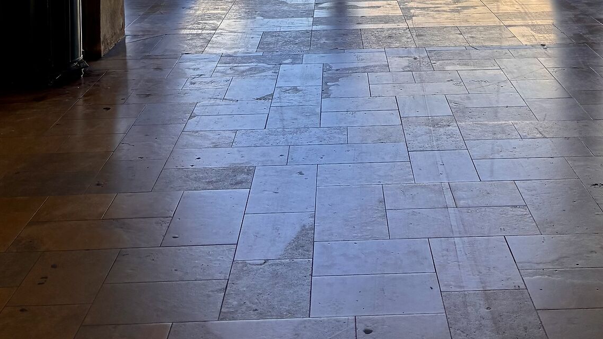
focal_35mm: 60
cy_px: -247
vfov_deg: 17.0
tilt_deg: +5.3
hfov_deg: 34.8
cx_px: 350
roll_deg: +0.4
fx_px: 959
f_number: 1.6
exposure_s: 1/894
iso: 50
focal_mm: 5.96
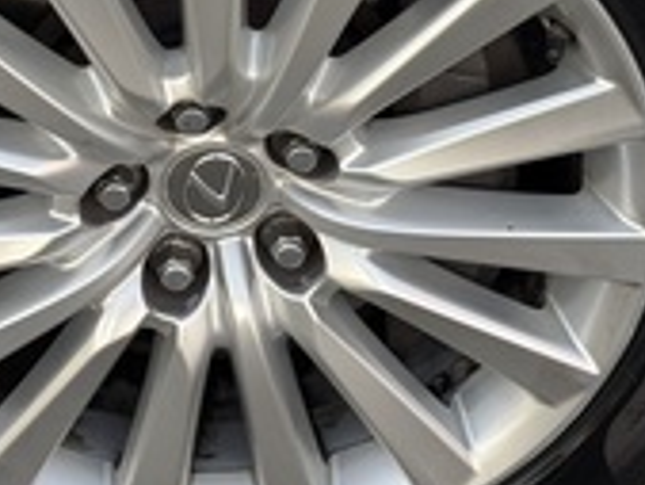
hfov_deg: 15.1
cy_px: 21
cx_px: 185
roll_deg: -0.7
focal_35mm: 130
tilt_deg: -31.3
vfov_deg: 11.3
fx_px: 2424
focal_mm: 6.76
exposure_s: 1/50
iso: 200
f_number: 1.78
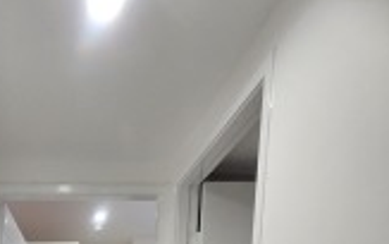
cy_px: 434
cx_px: 56
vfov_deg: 22.5
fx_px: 361
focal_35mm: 34
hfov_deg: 51.6
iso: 160
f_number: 2.2
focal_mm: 2.2
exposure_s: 1/50
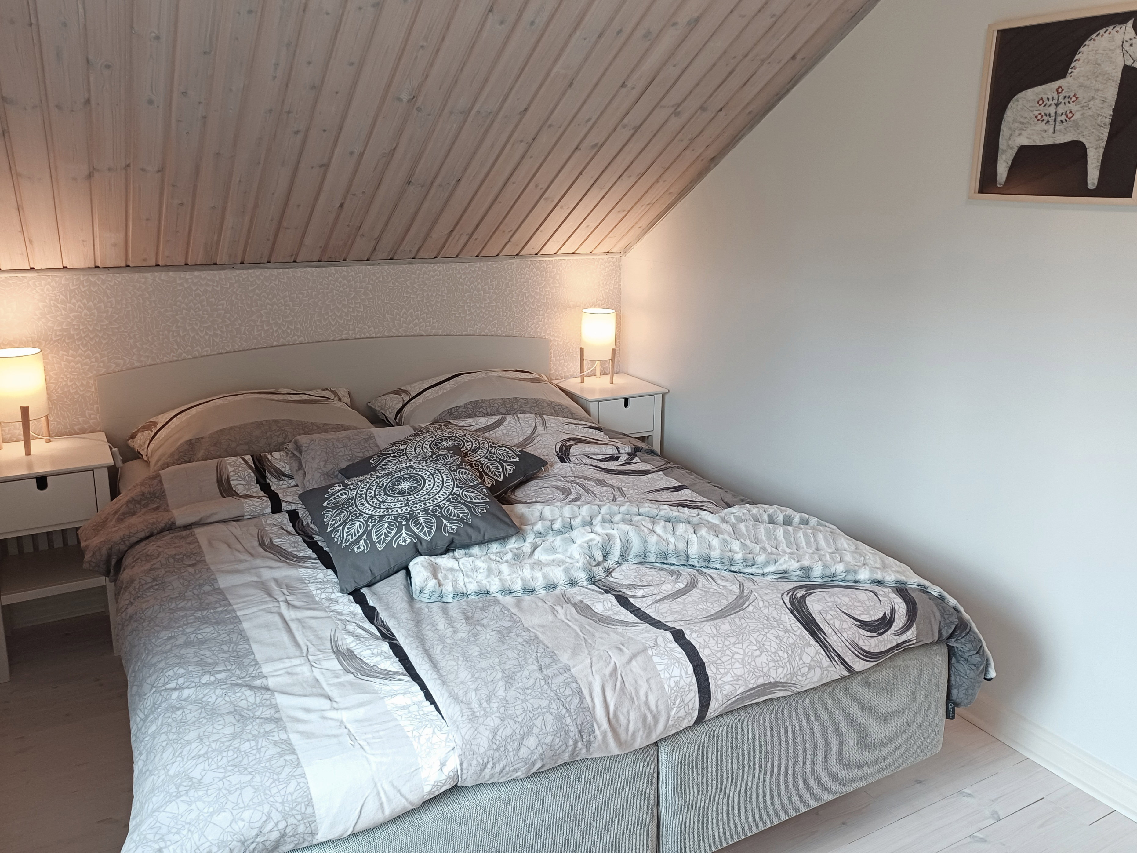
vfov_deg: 54.9
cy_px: 426
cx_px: 568
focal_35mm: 25
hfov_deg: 69.4
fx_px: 821
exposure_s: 1/50
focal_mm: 4.65
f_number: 1.8
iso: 250
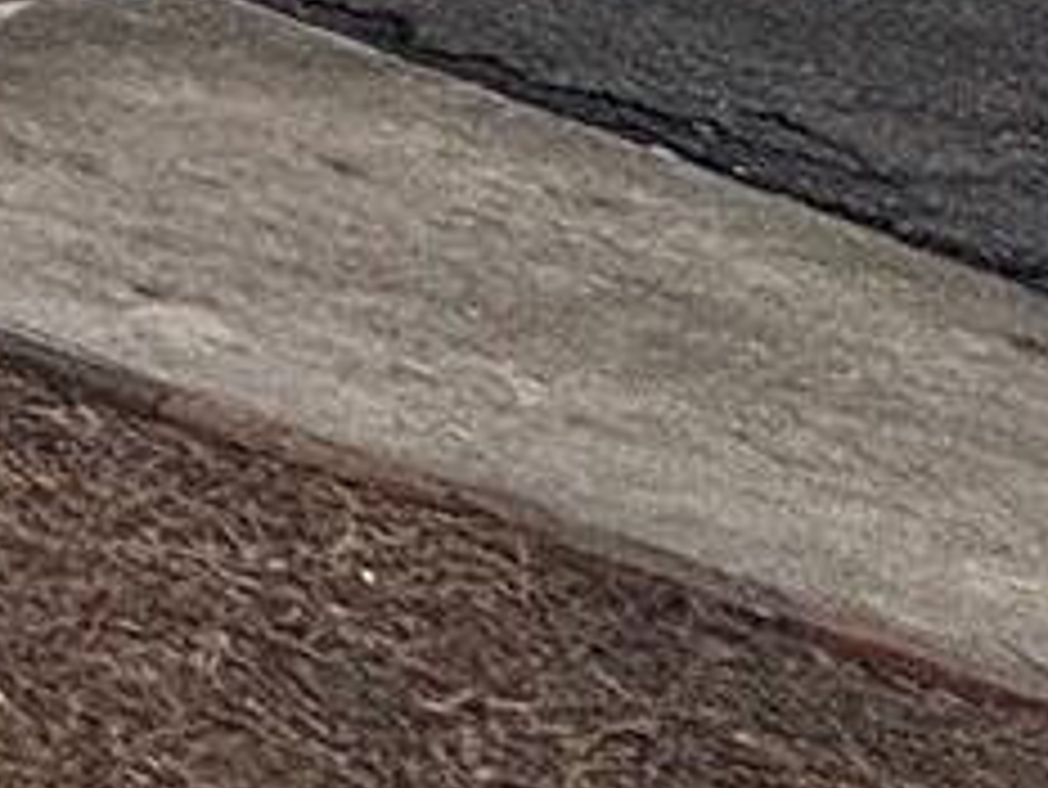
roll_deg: +0.9
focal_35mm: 96
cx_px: -2510
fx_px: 2908
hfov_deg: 9.9
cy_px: -1468
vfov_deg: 11.0
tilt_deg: +6.1
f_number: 2.2
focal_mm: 2.22
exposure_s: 1/99
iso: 160
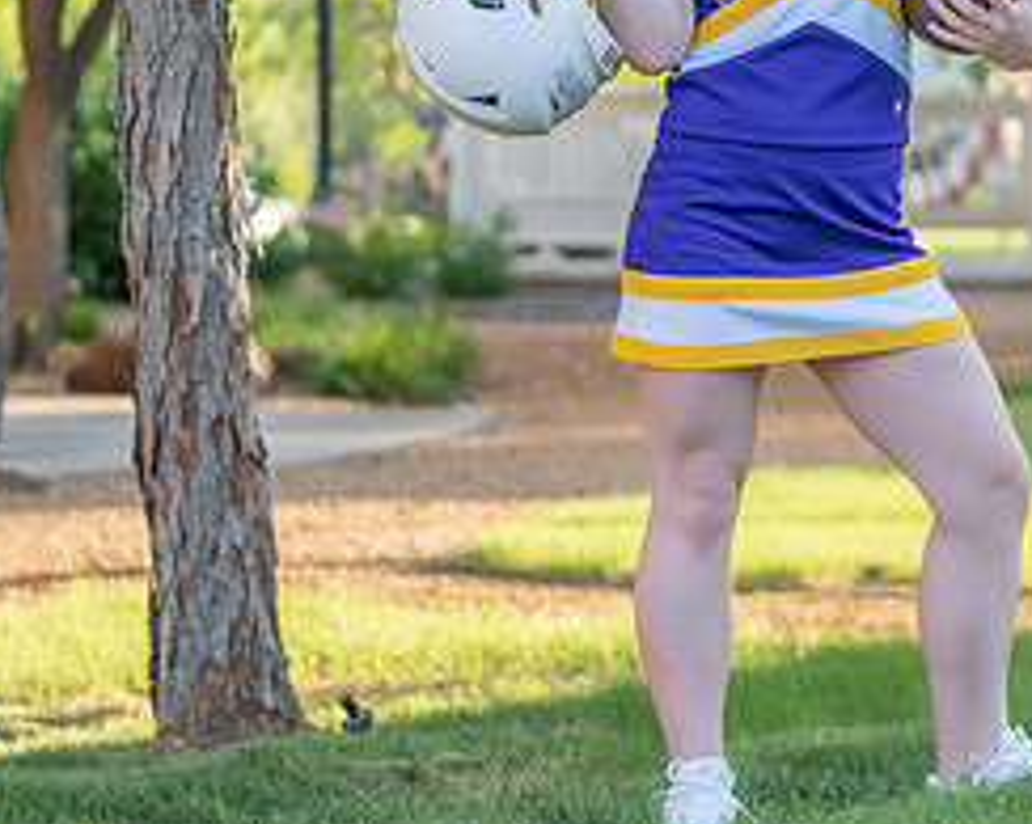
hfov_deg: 10.9
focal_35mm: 176
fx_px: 5373
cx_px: 856
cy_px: 278
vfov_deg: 8.8
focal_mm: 70
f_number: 2.8
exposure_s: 1/320
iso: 200
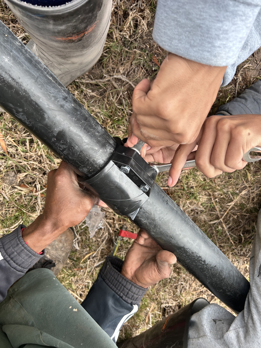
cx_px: 130
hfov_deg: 53.1
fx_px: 261
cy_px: 174
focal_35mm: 26
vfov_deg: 67.3
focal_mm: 5.7
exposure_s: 1/205
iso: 40
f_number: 1.5
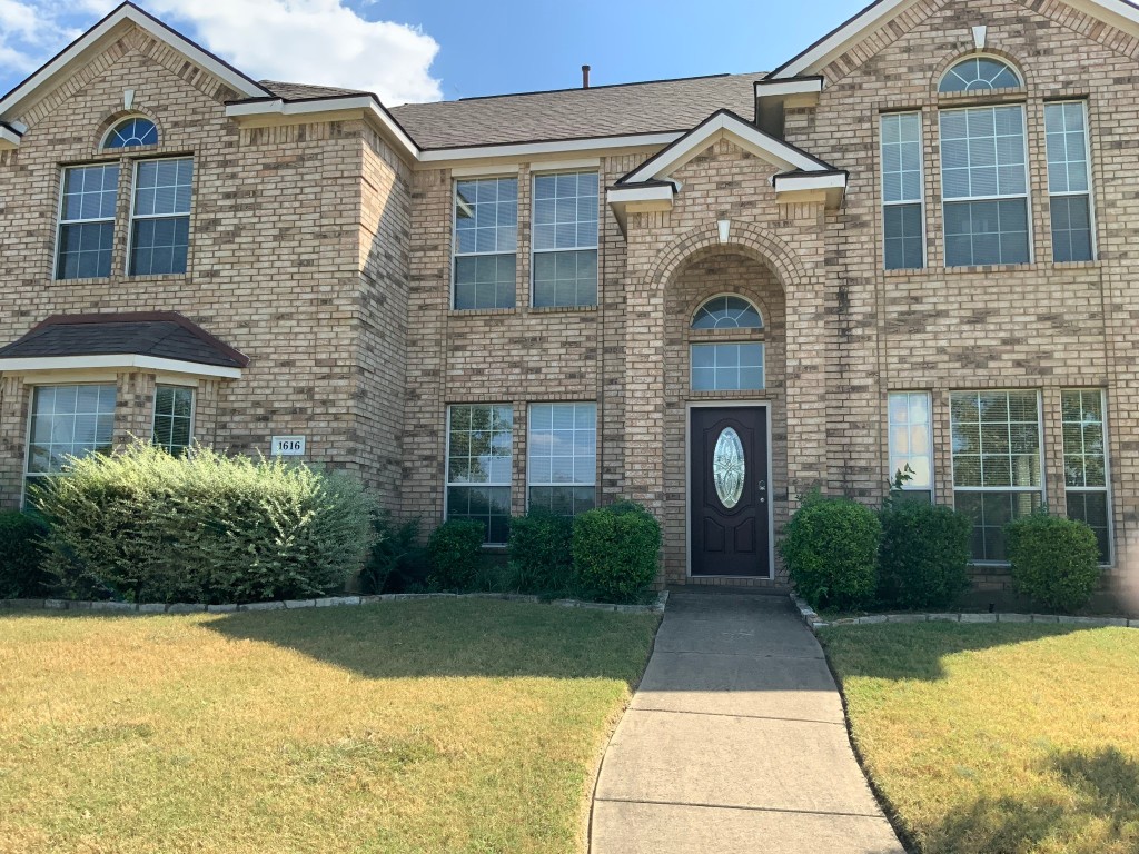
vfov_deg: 48.2
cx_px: 570
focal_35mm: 29
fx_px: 954
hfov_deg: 61.7
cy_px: 427
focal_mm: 3
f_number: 1.8
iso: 16
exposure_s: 1/898
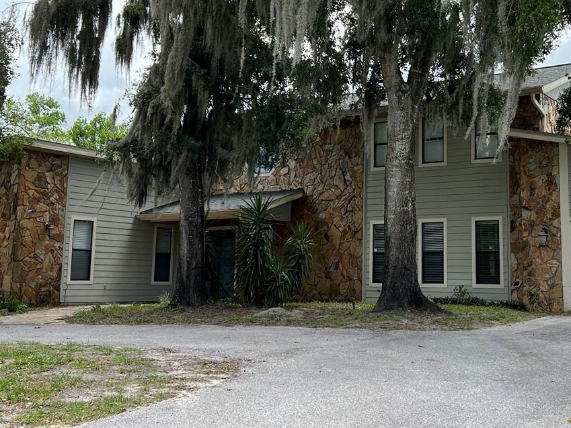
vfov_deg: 29.6
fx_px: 808
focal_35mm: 49
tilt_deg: +7.3
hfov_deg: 38.5
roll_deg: +0.3
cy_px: 163
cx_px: 377
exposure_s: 1/1511
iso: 50
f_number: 1.5
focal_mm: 5.7
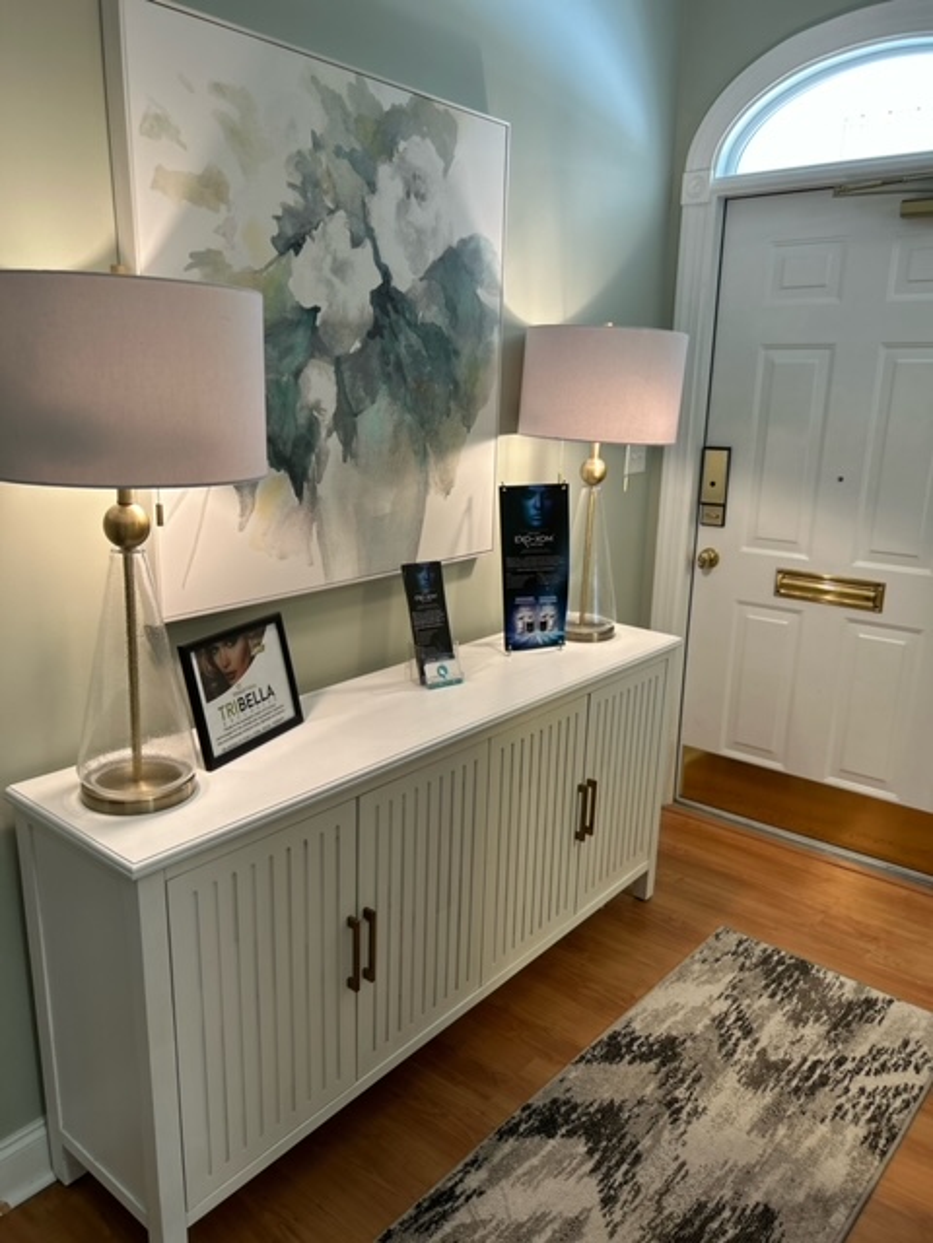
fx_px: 934
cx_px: 466
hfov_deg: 53.1
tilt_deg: -15.1
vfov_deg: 67.3
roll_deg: -1.2
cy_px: 622
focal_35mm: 26
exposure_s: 1/60
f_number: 1.5
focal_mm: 5.7
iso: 64
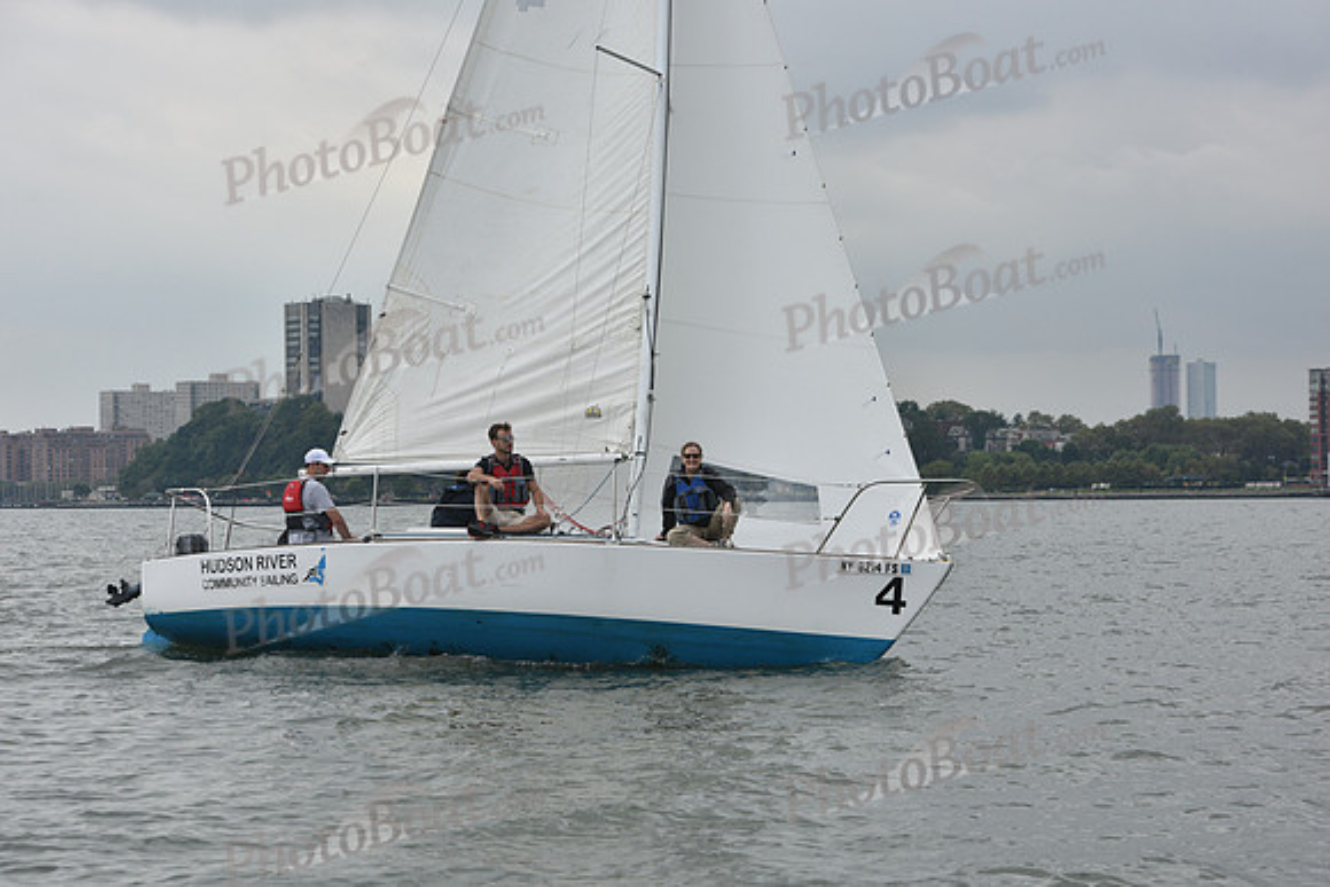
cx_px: 665
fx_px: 3178
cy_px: 444
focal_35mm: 86
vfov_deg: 15.9
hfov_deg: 23.6
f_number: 8
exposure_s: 1/1250
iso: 320
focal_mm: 86
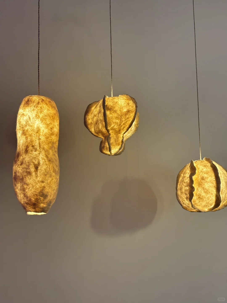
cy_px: 152
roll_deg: +1.1
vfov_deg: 36.8
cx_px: 114
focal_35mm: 52
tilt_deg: +9.2
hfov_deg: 28.0
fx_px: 455
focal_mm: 5.96
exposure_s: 1/61
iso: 64
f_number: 1.6
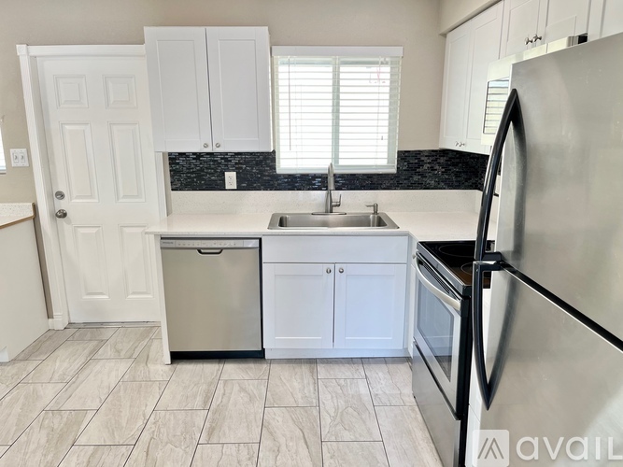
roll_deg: +0.8
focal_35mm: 26
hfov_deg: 67.3
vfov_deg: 53.0
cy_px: 234
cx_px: 312
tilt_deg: -12.8
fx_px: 468
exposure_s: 1/60
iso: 64
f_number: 1.6
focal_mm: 5.1
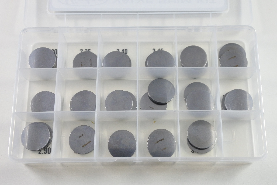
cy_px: 92
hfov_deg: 42.7
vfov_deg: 29.3
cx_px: 138
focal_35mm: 46
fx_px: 354
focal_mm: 17.2
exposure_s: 1/125
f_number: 4.5
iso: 640
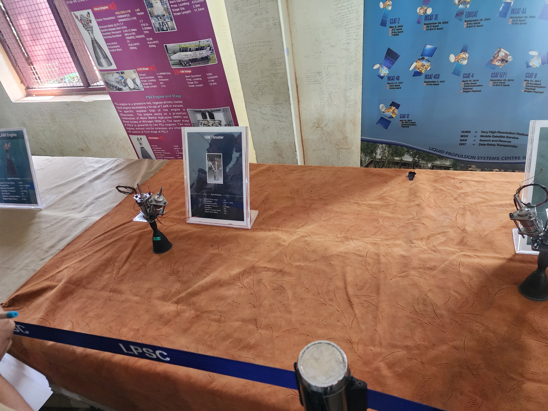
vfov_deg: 58.9
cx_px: 274
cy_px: 206
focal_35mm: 23
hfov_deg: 73.9
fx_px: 364
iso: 800
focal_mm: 6.4
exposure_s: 1/100
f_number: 1.8
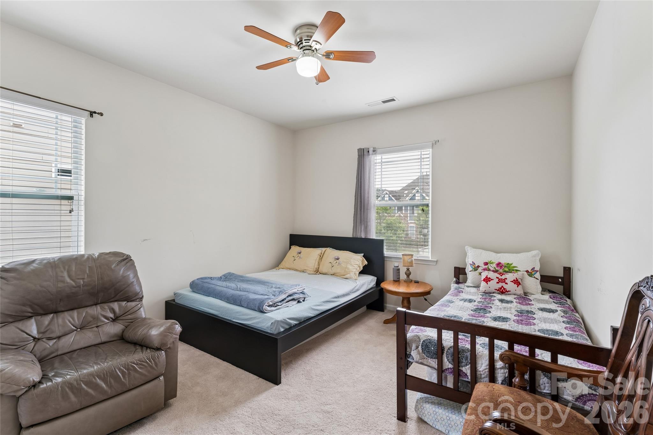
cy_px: 218
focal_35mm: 16
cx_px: 326
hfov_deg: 96.7
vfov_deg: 73.7
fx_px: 290
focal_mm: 16
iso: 400
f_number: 13
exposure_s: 1/5
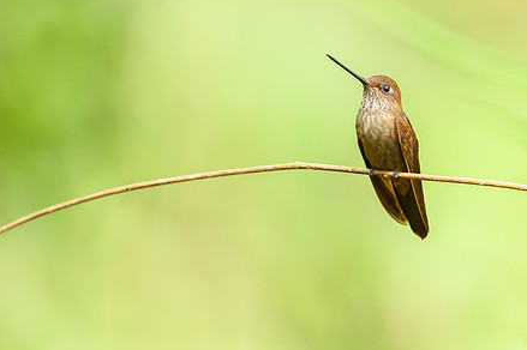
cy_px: 126
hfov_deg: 1.8
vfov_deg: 1.2
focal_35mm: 1121
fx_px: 16397
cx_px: 394
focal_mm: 560
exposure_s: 1/1000
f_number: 4
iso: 2000
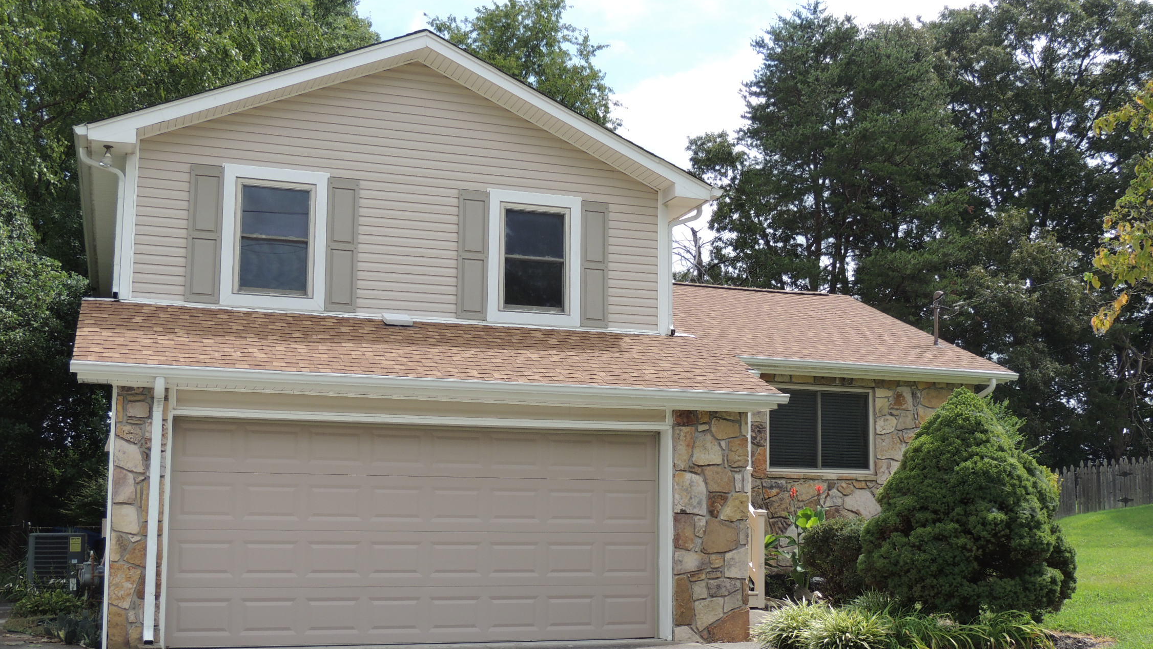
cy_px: 393
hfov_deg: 46.4
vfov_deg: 27.0
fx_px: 1345
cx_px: 582
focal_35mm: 44
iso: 100
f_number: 3.3
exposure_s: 1/640
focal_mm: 7.1
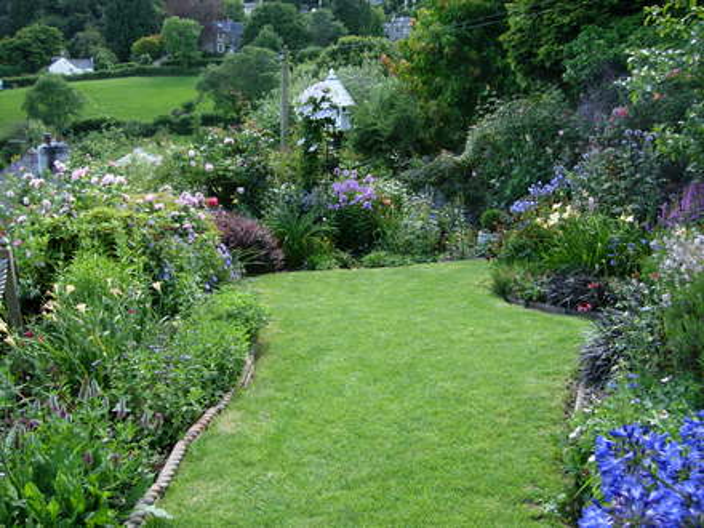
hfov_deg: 51.4
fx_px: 732
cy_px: 264
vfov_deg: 39.7
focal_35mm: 36
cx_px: 352
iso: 50
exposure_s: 1/108
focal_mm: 7.5
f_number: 3.4
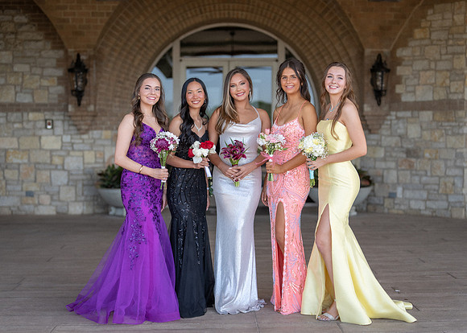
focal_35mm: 59
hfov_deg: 33.1
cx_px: 235
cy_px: 183
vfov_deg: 23.9
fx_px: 786
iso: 160
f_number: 1.4
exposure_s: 1/2000
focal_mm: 50
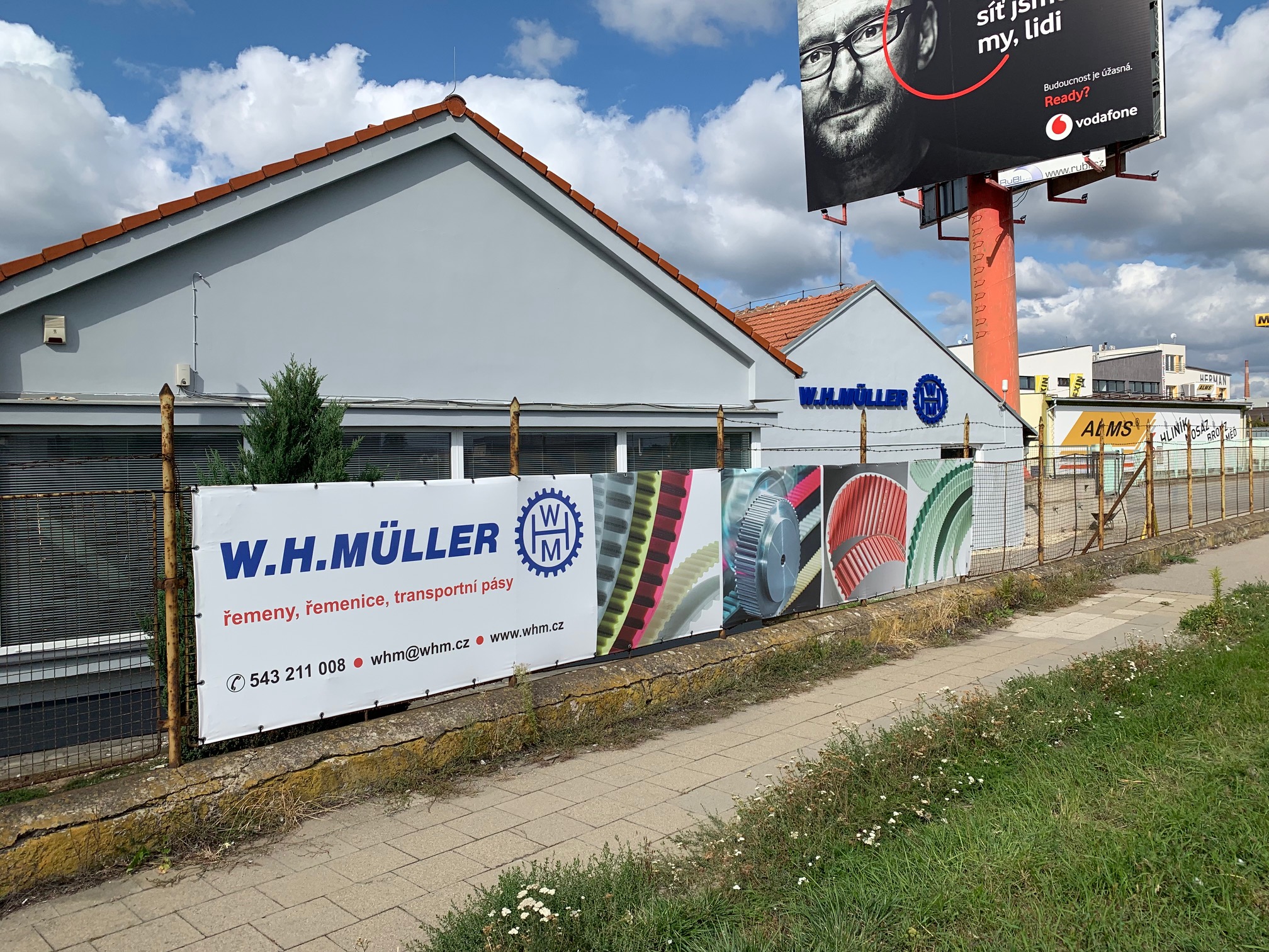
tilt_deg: +1.2
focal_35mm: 26
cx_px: 634
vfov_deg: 53.1
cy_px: 476
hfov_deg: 67.3
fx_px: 953
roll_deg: +0.8
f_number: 1.8
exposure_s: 1/3289
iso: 25
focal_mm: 4.25
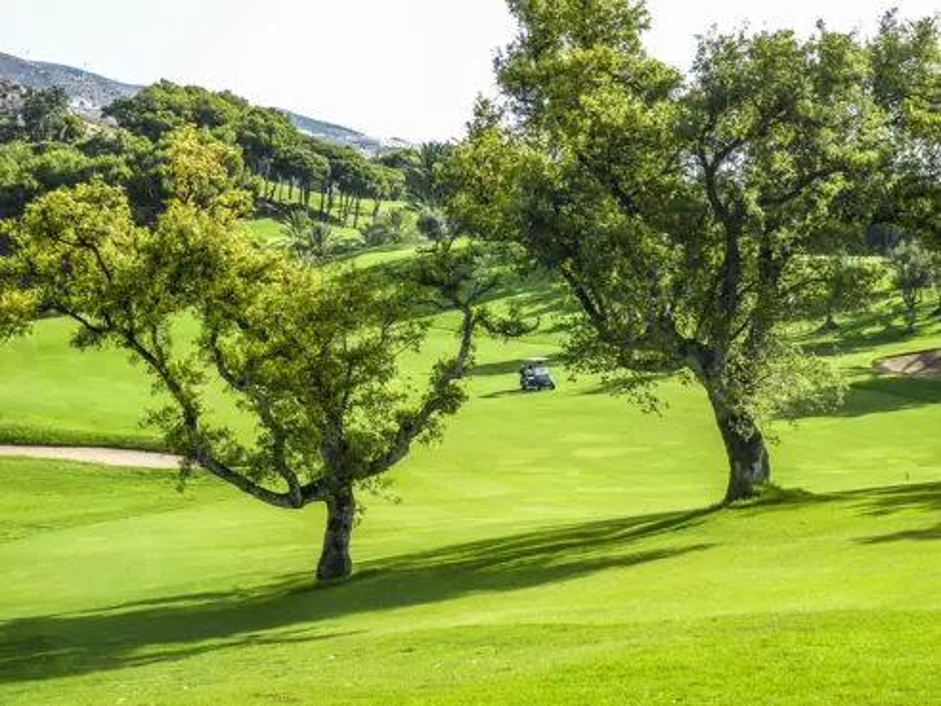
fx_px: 1930
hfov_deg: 27.4
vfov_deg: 20.7
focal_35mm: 71
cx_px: 470
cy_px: 353
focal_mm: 12.7
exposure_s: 1/250
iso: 100
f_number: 4.7
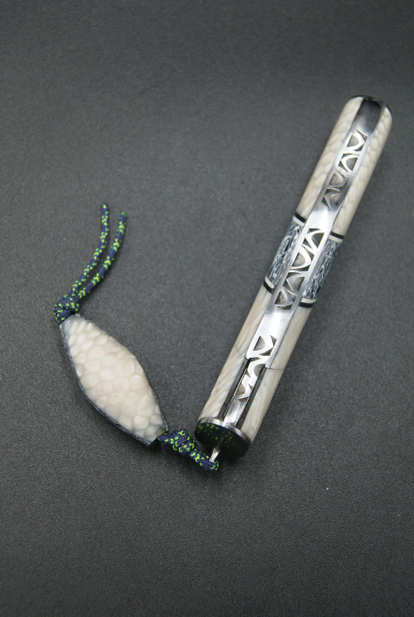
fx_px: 739
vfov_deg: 45.4
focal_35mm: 43
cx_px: 224
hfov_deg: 31.3
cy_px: 289
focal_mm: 26
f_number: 5
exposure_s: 1/50
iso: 100
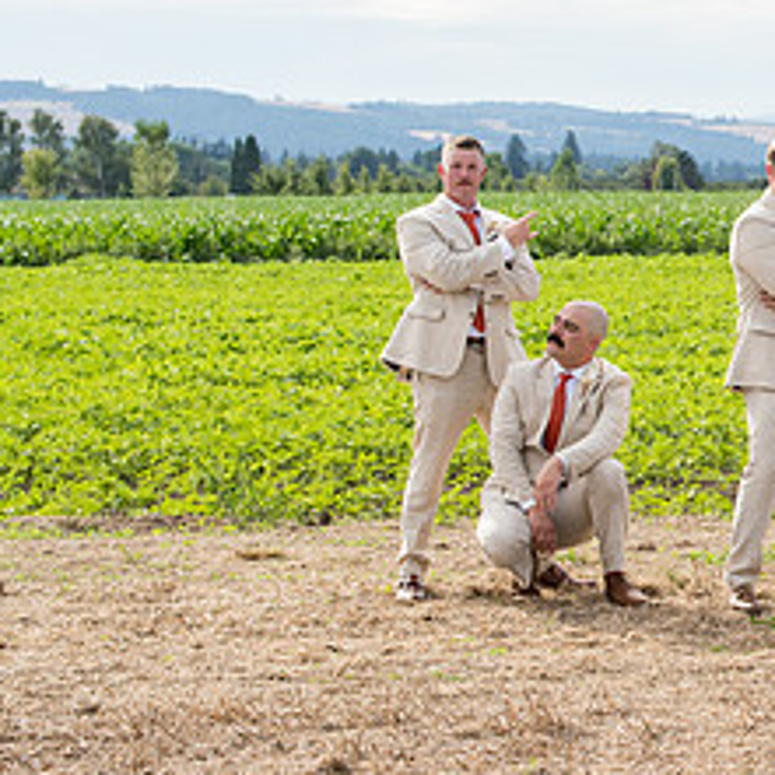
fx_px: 3951
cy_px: 328
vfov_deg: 11.2
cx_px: 978
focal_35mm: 156
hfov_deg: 11.0
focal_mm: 70
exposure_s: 1/500
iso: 400
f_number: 6.3
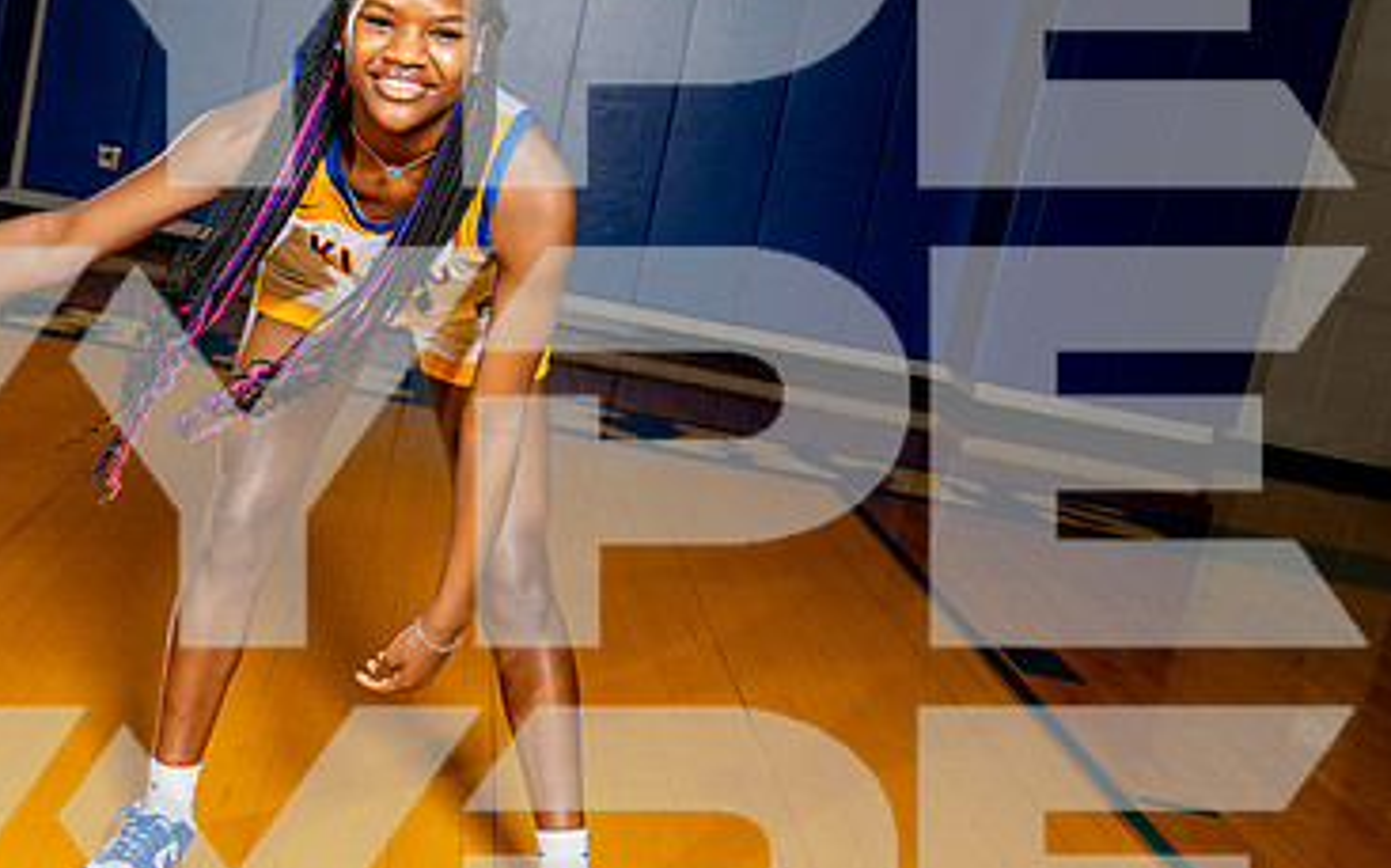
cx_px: 402
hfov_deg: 39.5
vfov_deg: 25.8
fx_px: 1895
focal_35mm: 50
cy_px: 449
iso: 160
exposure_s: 1/250
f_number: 4
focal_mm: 31
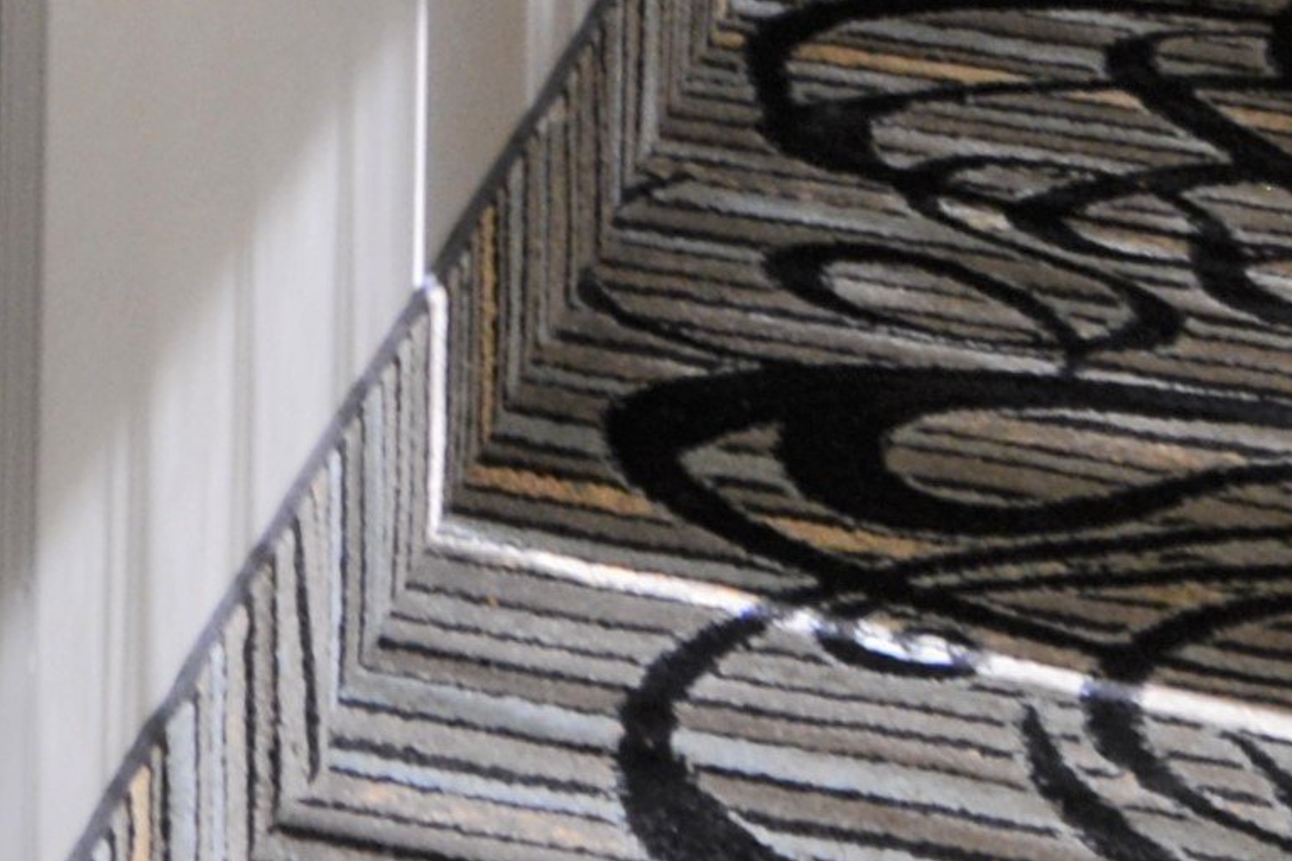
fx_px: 7967
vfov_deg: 5.7
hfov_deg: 8.4
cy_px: -1932
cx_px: -1897
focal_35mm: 222
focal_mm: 20
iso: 400
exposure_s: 1/100
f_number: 5.6
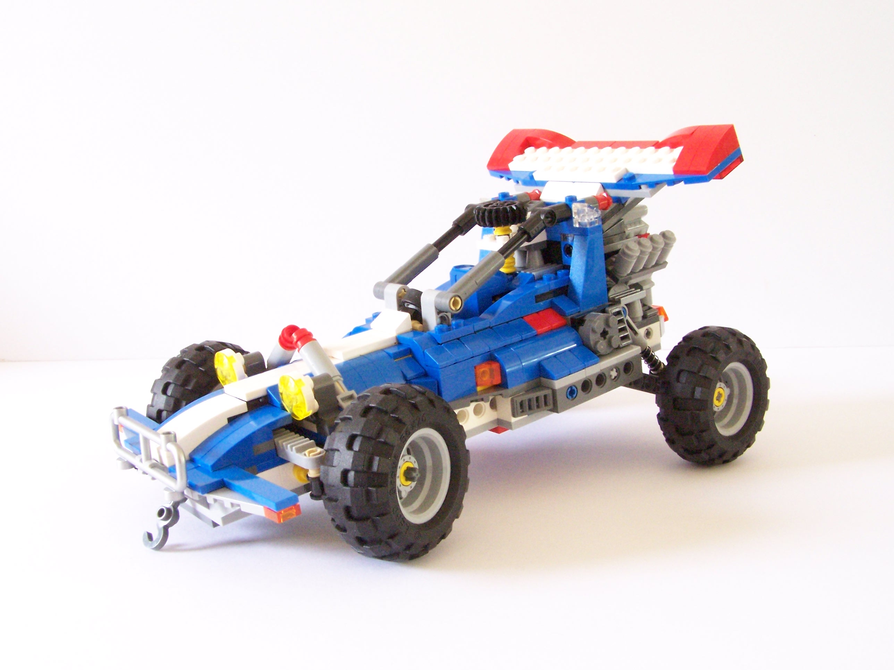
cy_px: 335
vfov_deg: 37.7
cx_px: 447
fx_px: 981
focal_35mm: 38
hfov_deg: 49.0
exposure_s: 1/15
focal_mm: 6.3
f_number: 6.3
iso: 400
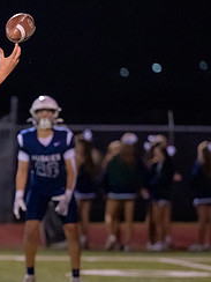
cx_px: -58
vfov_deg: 4.2
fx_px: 3869
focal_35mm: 476
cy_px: 178
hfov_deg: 3.1
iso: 5000
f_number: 2.8
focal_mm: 170
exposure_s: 1/1000
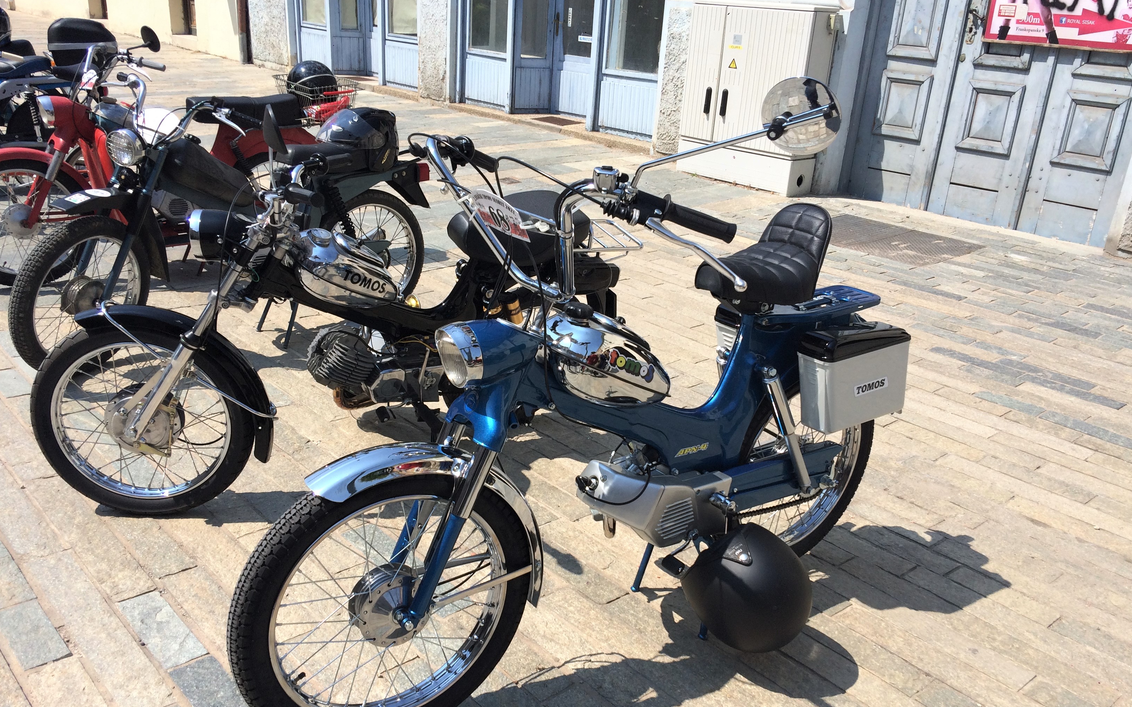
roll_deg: -4.5
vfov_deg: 40.5
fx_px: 956
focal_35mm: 31
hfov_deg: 61.2
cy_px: 403
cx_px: 569
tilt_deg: -23.3
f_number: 2.2
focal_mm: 4.15
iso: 32
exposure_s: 1/2415
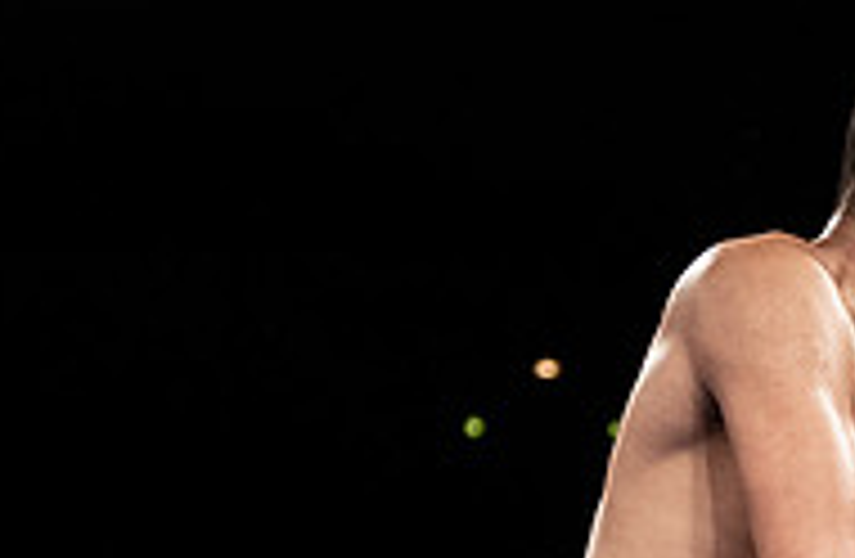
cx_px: 814
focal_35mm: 197
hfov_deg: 10.4
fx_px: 4648
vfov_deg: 6.8
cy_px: 661
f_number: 2.8
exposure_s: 1/1000
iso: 2000
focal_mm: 50
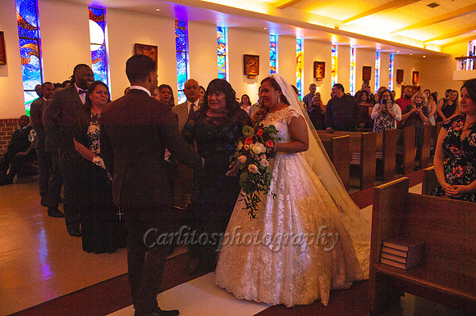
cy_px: 158
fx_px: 410
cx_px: 238
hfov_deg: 60.3
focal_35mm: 31
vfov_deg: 42.3
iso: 400
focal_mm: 31
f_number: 4.5
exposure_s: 1/250
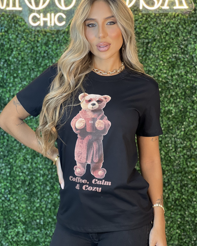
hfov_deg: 18.9
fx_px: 590
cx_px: 98
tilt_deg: -5.1
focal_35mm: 81
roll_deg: +0.6
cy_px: 120
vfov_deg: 23.6
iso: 200
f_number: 2.8
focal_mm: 9
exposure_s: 1/120
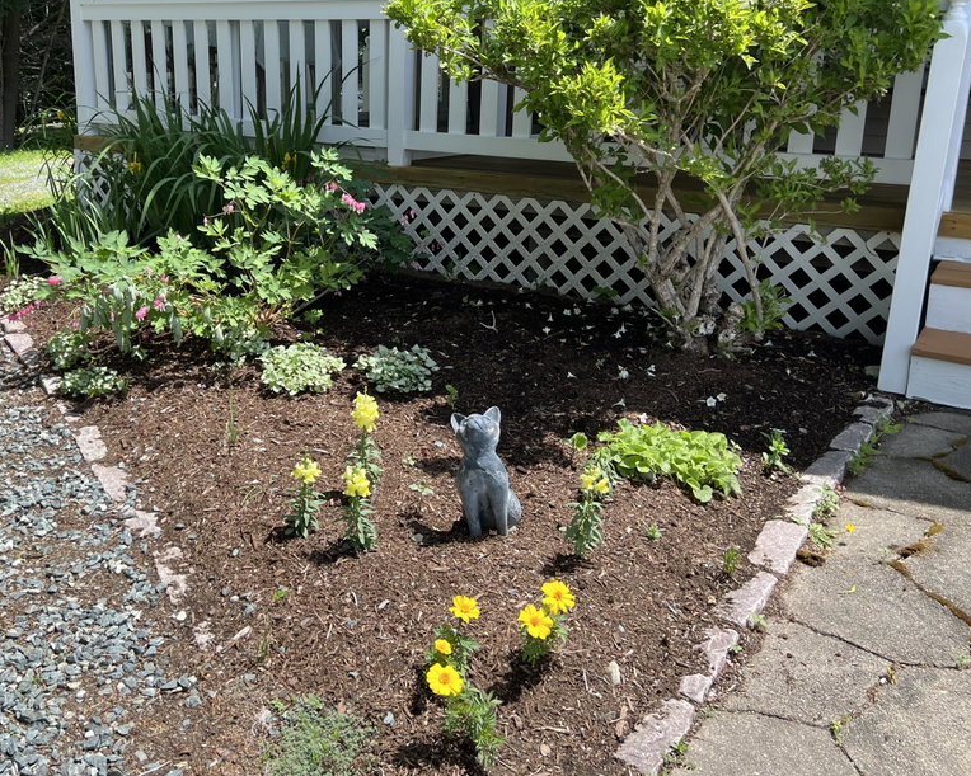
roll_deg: -1.0
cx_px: 409
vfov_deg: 43.0
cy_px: 291
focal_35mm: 34
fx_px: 977
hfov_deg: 52.6
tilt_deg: -14.2
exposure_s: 1/1645
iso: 50
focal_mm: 5.7
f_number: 1.5
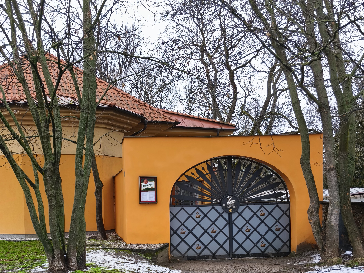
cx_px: 134
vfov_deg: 35.8
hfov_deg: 47.4
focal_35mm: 39
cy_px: 210
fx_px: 410
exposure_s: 1/100
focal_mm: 5.35
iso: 80
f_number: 1.7
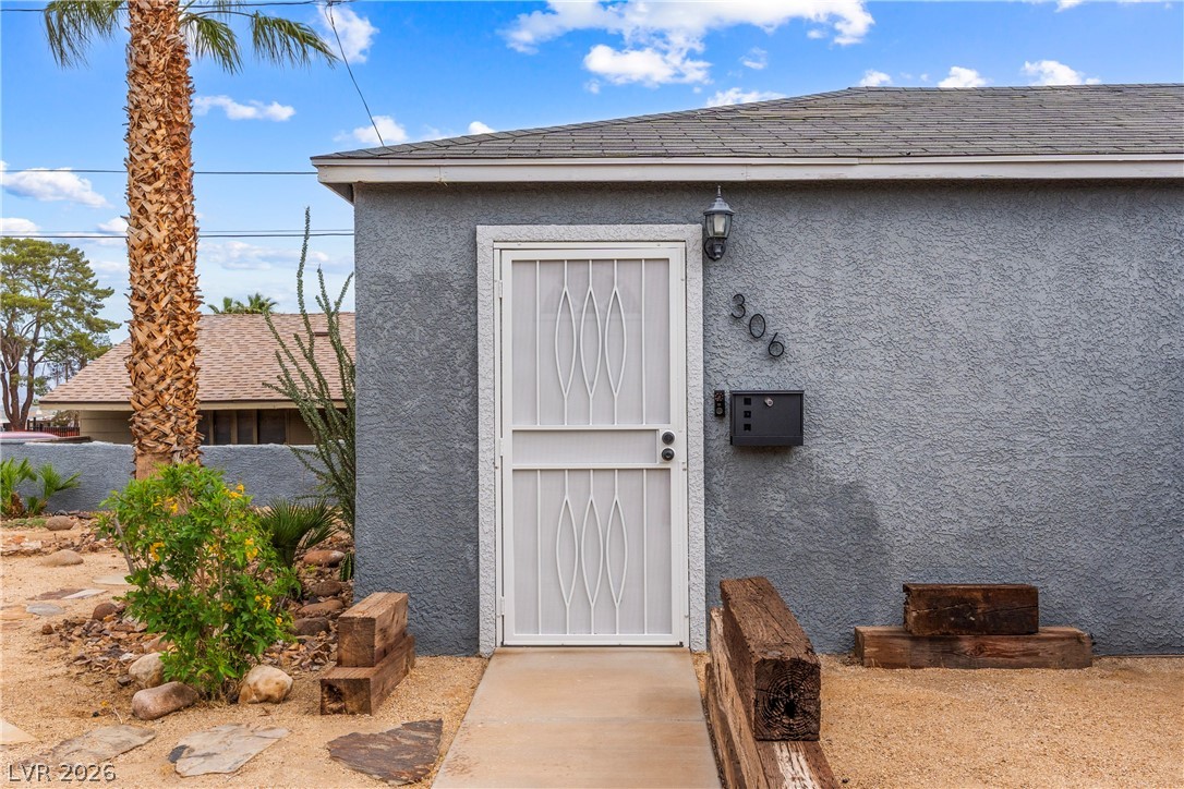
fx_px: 1085
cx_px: 592
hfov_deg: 57.2
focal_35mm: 33
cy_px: 394
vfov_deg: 40.0
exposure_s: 1/8000
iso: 400
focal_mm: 22
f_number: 8
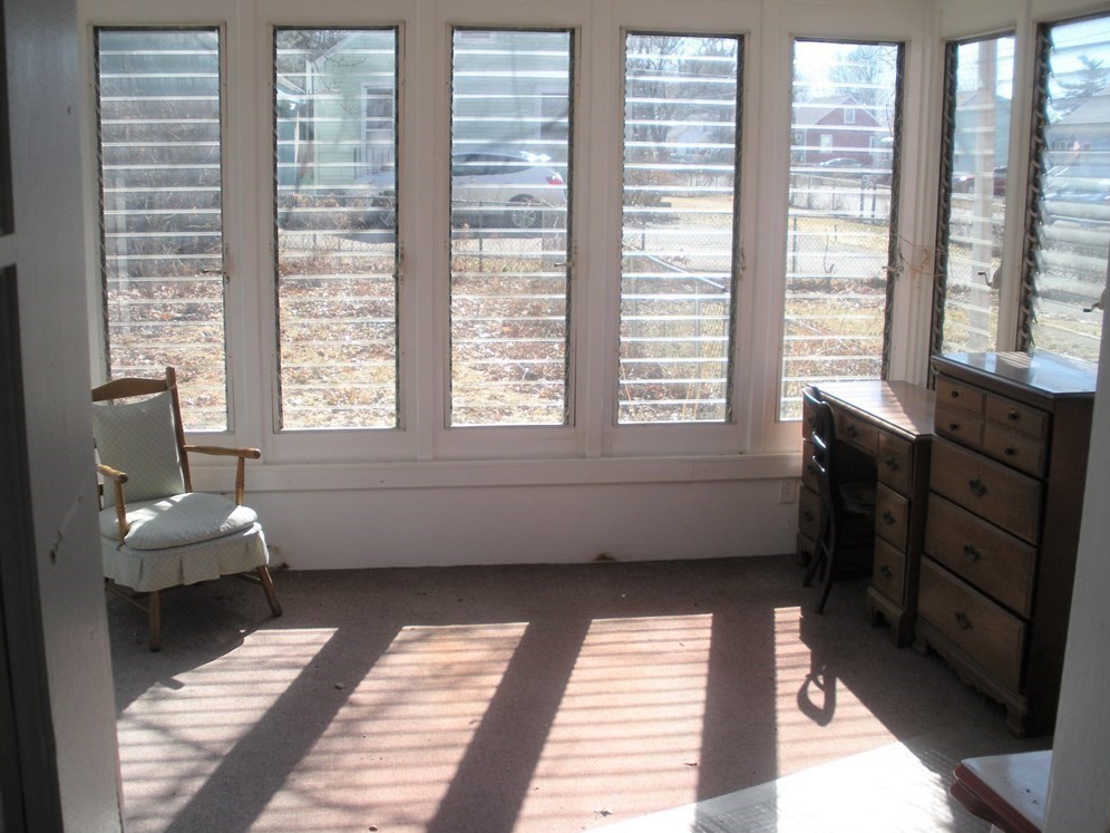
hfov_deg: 50.1
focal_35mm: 37
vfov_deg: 38.7
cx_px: 555
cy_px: 410
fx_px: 1186
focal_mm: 6.3
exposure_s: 1/267
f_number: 3.5
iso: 64
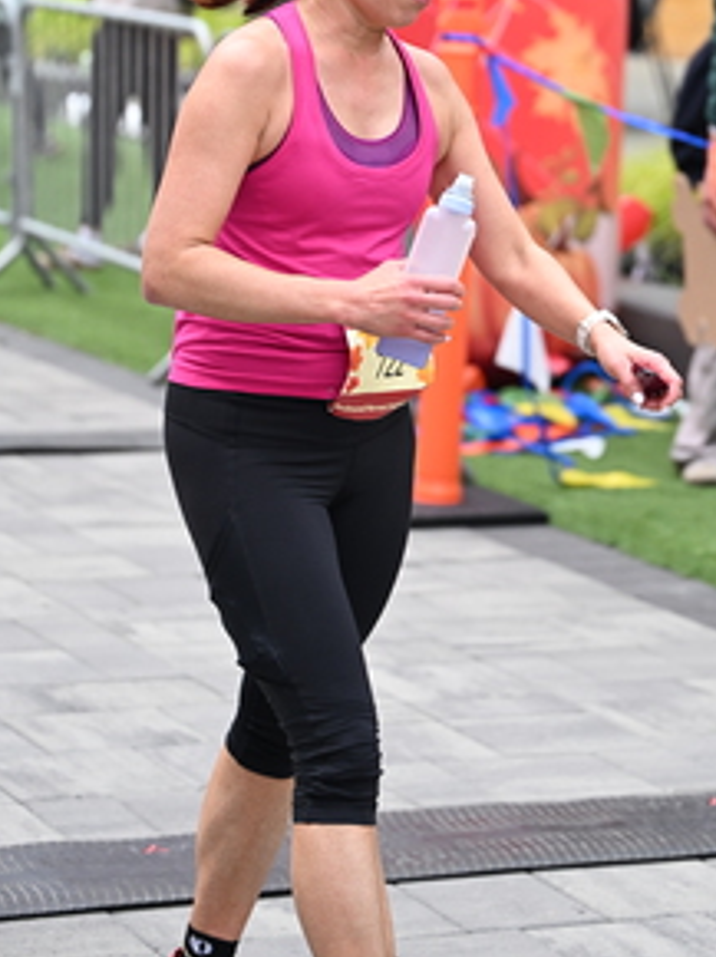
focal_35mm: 137
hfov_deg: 10.8
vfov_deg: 14.3
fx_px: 3784
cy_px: 99
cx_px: 470
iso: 640
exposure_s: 1/2000
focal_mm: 75
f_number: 2.8
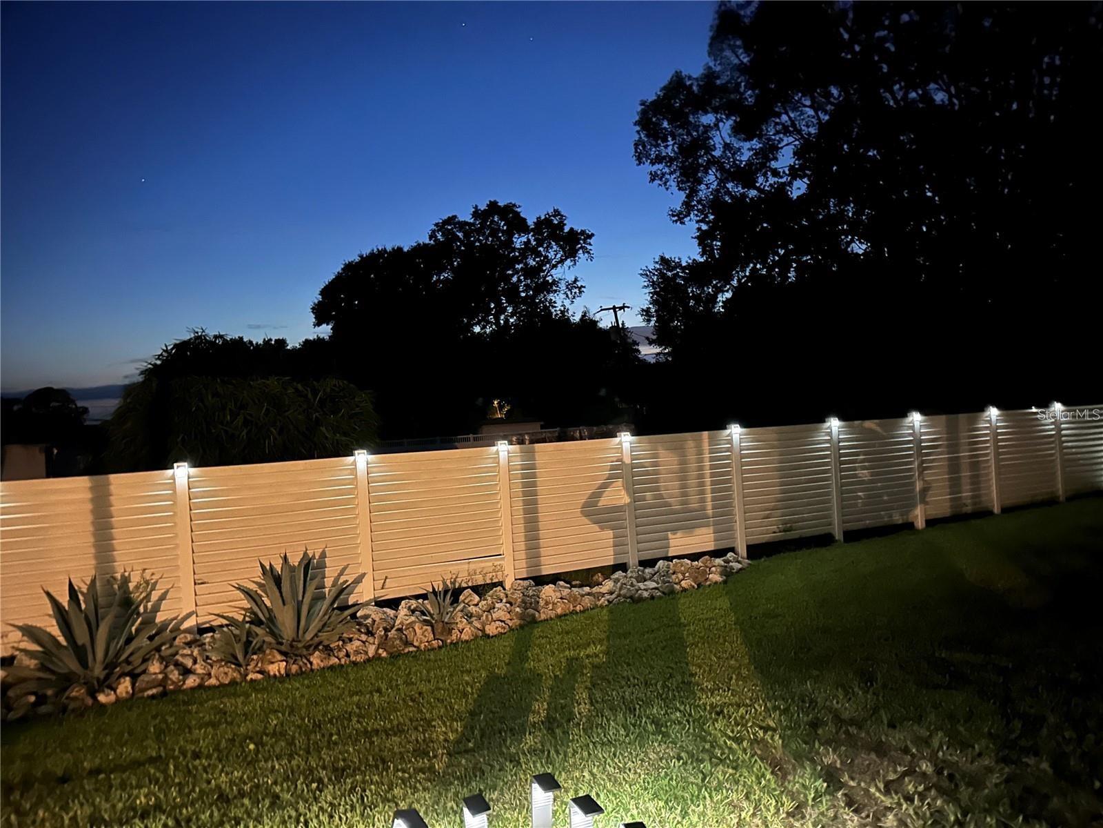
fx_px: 765
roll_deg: +2.2
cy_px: 414
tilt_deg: -1.8
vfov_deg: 56.8
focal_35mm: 24
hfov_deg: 71.6
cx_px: 552
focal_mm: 6.86
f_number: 1.78
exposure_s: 1/5
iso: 2000
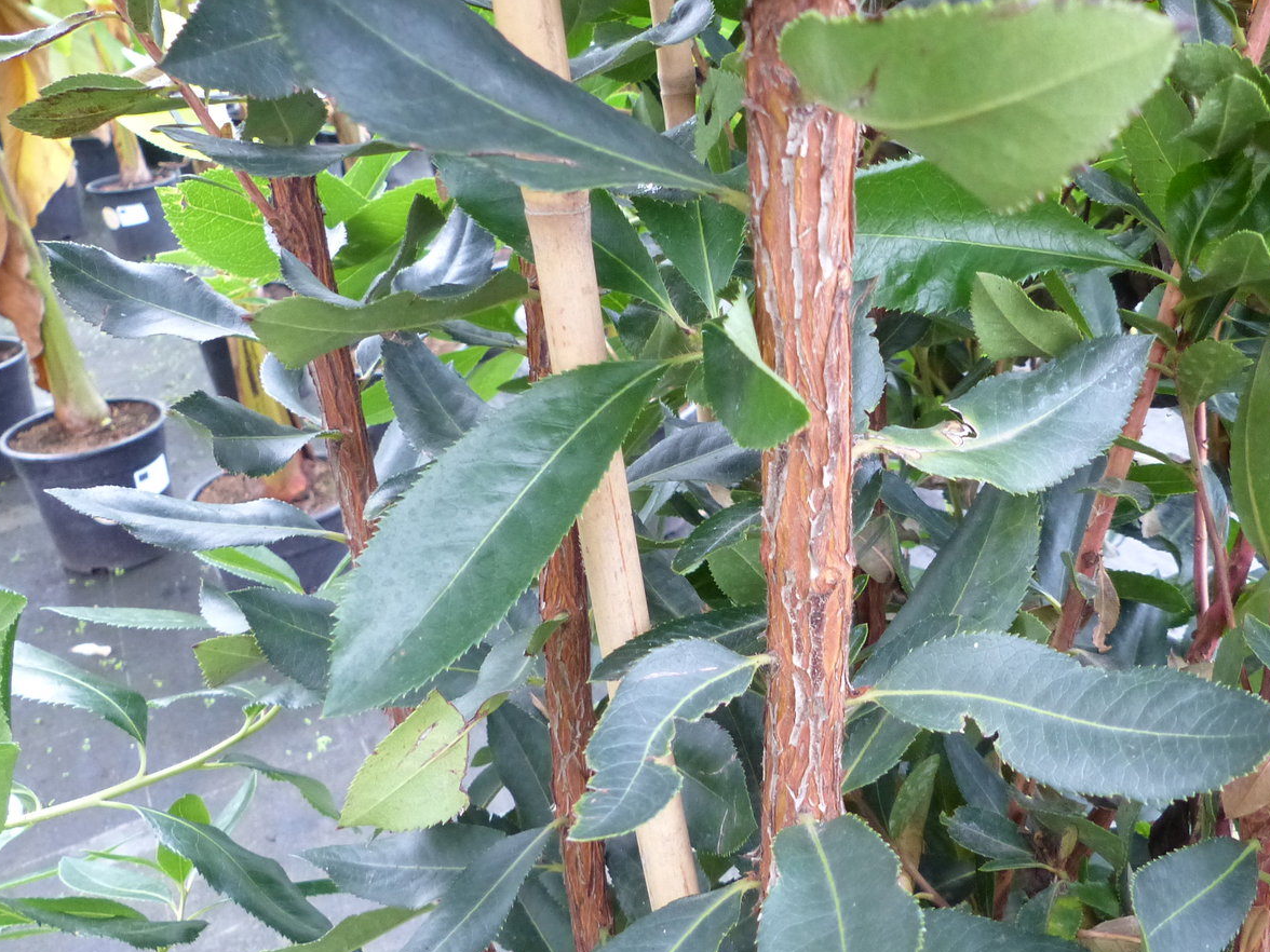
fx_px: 1247
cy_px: 508
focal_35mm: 34
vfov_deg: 41.8
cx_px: 784
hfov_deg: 53.4
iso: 400
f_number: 2.8
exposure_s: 1/40
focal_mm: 4.5
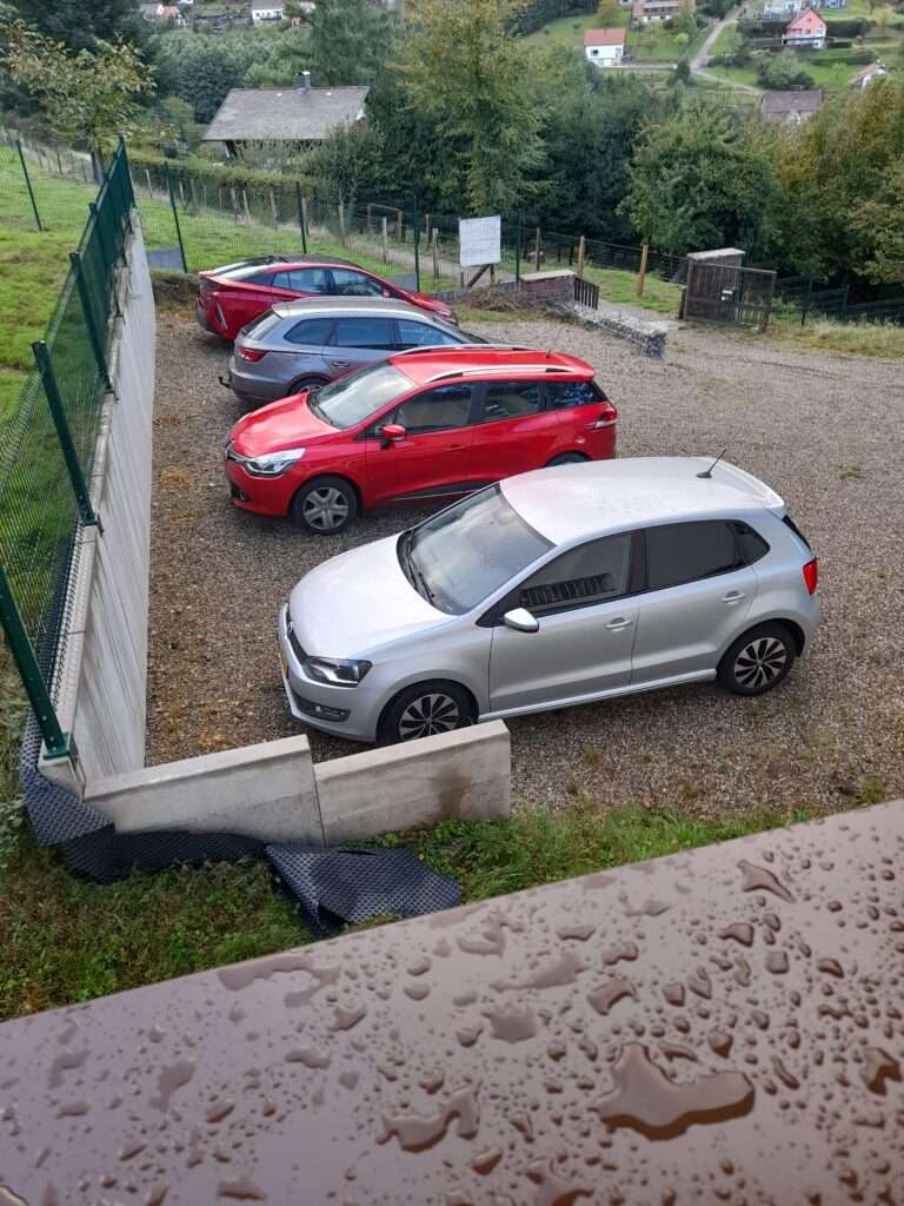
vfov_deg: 69.4
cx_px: 452
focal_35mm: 25
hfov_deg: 54.9
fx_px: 871
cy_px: 603
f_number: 2
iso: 40
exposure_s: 1/50
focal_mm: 4.6
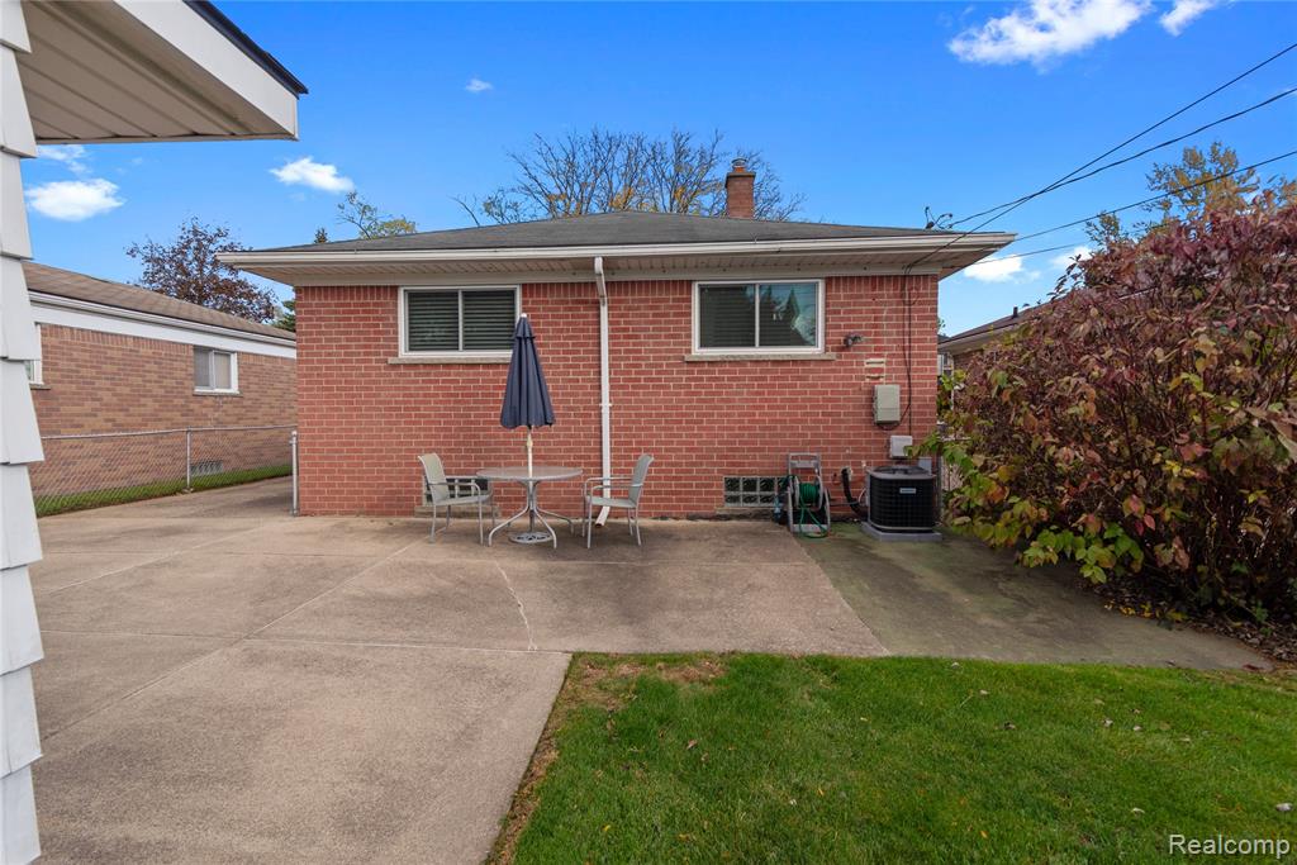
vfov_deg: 70.5
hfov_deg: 93.3
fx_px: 613
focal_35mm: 17
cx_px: 648
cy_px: 432
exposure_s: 1/400
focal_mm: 17
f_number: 9
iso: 320
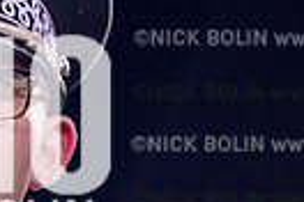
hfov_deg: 2.3
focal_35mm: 877
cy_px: 146
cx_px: -53
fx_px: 7405
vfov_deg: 1.6
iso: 2500
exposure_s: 1/1250
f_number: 2.8
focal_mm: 200
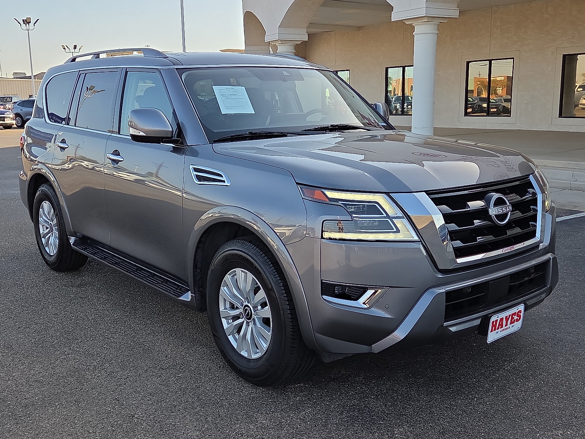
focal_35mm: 37
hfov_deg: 50.1
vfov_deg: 38.7
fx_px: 625
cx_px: 292
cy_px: 220
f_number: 1.8
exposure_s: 1/833
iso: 25
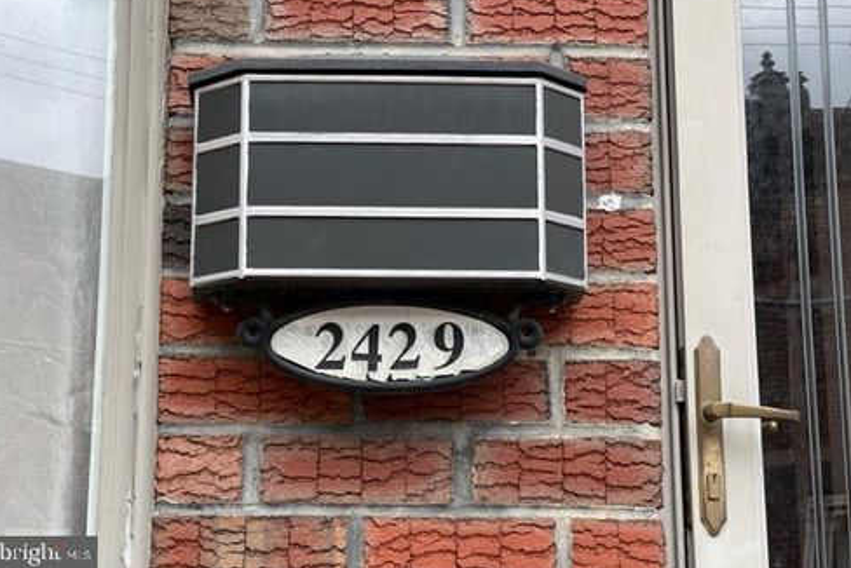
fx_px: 1939
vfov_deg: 16.7
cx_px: 427
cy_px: 245
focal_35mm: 82
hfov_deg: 24.7
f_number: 2.8
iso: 32
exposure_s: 1/99
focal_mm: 9
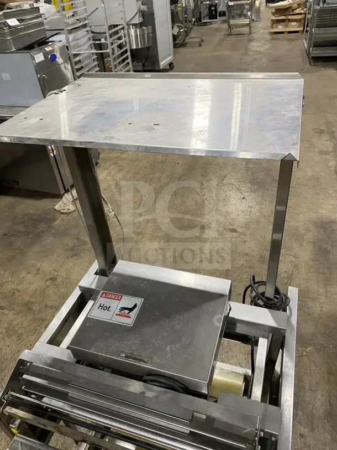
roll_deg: +4.5
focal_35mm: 26
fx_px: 337
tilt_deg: -34.8
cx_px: 168
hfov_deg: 53.1
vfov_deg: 67.3
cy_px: 225
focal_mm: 4.25
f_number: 1.8
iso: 125
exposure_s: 1/60
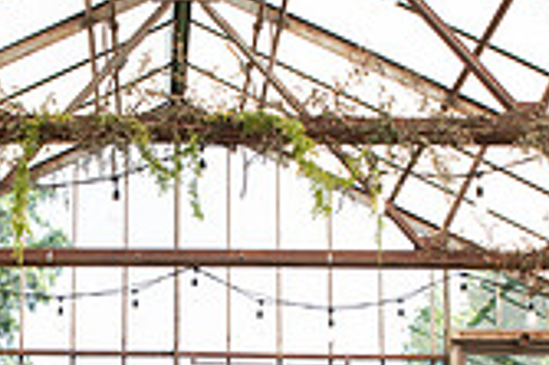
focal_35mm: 93
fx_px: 1417
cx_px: 116
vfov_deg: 14.1
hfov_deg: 21.7
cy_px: 462
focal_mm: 24
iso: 160
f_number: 4.5
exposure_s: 1/200
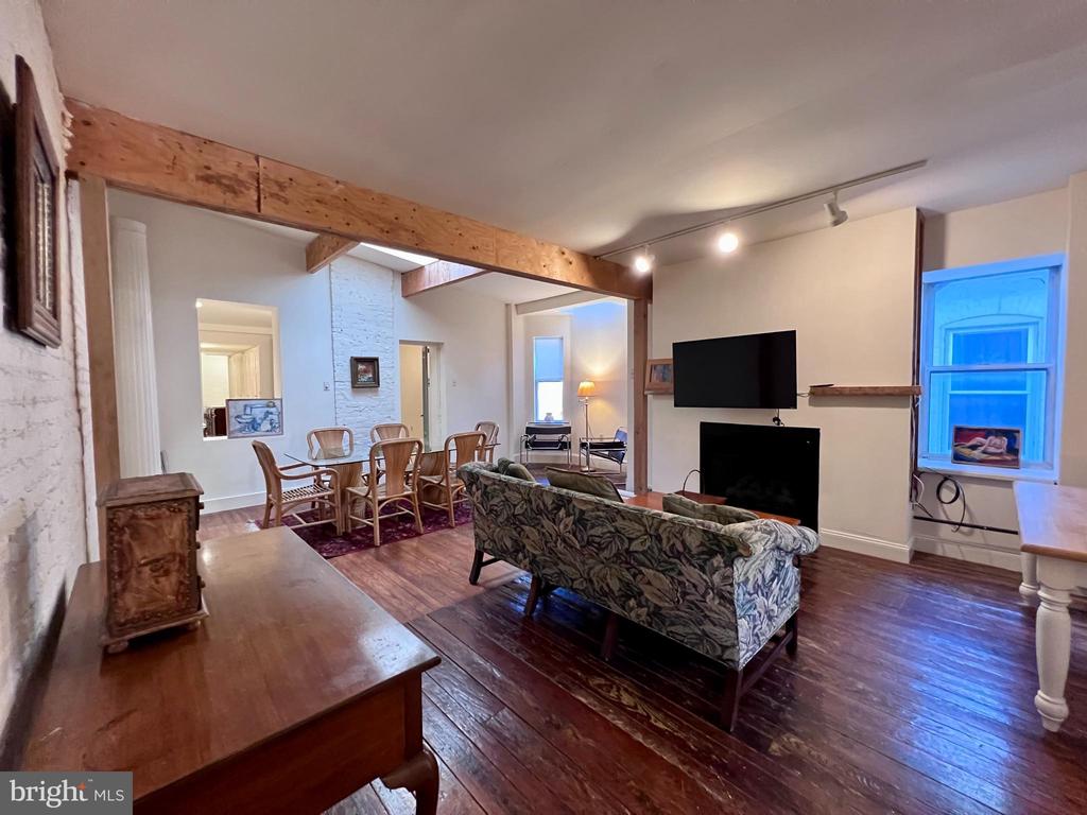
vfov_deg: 89.9
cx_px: 544
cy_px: 408
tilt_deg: -2.8
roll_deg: +0.9
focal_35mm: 13
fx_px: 408
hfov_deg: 106.2
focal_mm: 1.57
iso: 1000
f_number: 1.8
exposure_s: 1/60
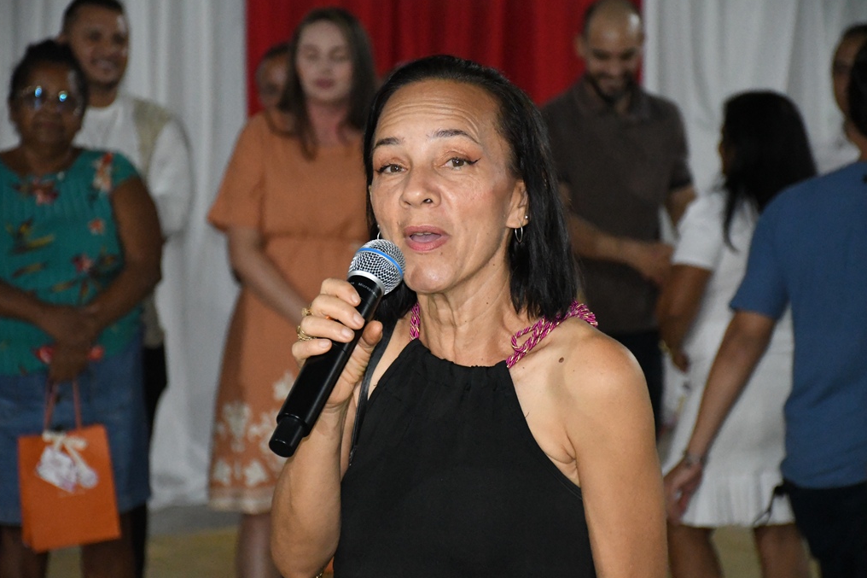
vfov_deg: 10.7
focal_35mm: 128
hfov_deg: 16.0
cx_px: 431
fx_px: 3082
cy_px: 289
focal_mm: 85
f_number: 5.3
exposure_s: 1/250
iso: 10000
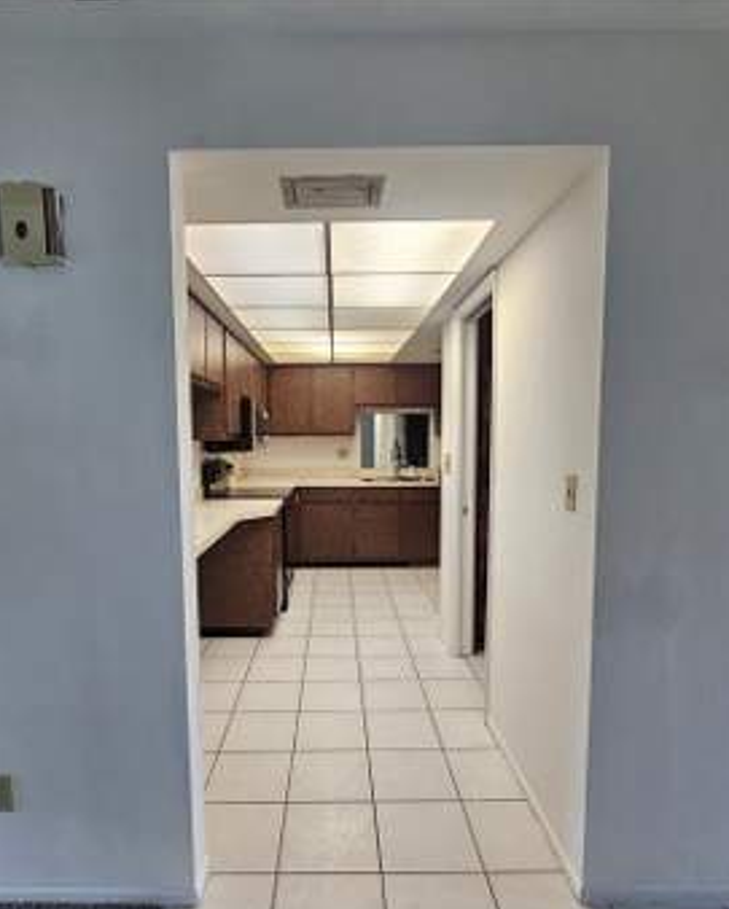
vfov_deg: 86.2
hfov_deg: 73.7
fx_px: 485
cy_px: 479
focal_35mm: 18
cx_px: 334
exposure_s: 1/60
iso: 125
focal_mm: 2.2
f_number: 2.2
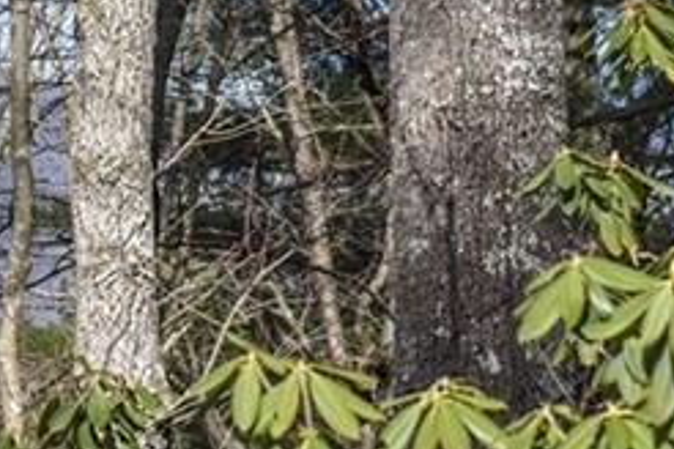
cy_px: 70
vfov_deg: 2.7
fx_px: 9360
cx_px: -77
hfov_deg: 4.1
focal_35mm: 500
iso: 800
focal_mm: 120
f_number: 6.3
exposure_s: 1/640
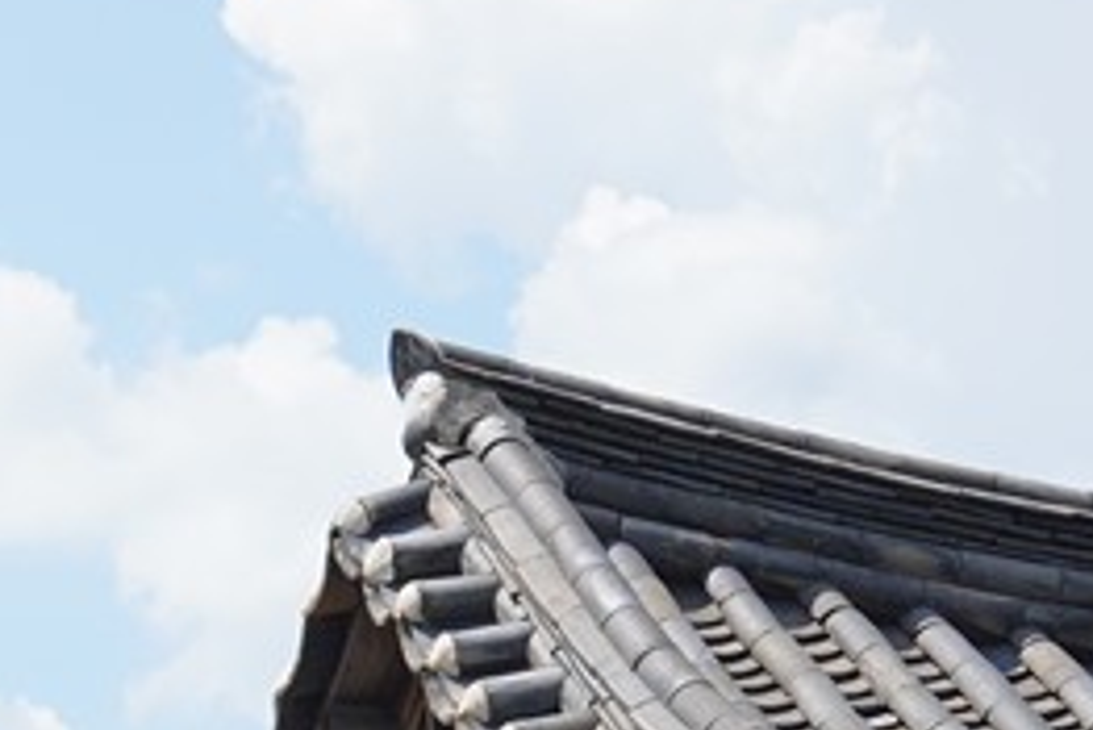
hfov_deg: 7.6
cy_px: 1585
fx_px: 8111
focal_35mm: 267
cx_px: -305
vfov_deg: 5.0
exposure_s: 1/100
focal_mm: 35
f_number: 11
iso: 100
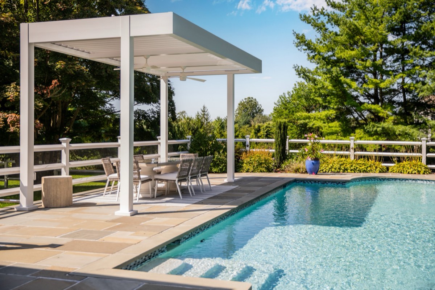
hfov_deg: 47.4
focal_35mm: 41
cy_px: 145
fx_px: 495
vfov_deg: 32.6
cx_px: 218
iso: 64
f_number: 3.2
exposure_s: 1/1000
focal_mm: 41
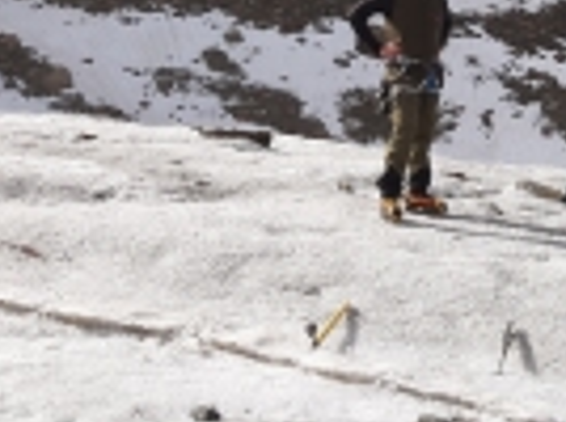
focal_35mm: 68
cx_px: 676
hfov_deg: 25.7
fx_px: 1110
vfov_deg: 21.3
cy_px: 93
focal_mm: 3.93
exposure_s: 1/1220
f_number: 1.7
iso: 40
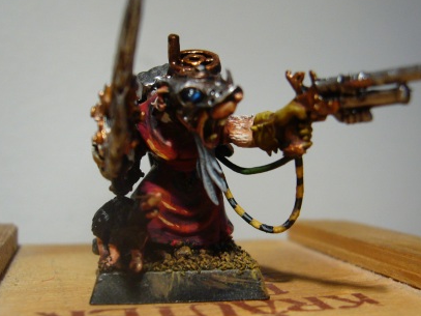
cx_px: 225
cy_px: 154
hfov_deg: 42.9
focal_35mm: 44
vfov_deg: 32.9
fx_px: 535
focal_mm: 5.8
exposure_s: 1/15
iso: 125
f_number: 2.8
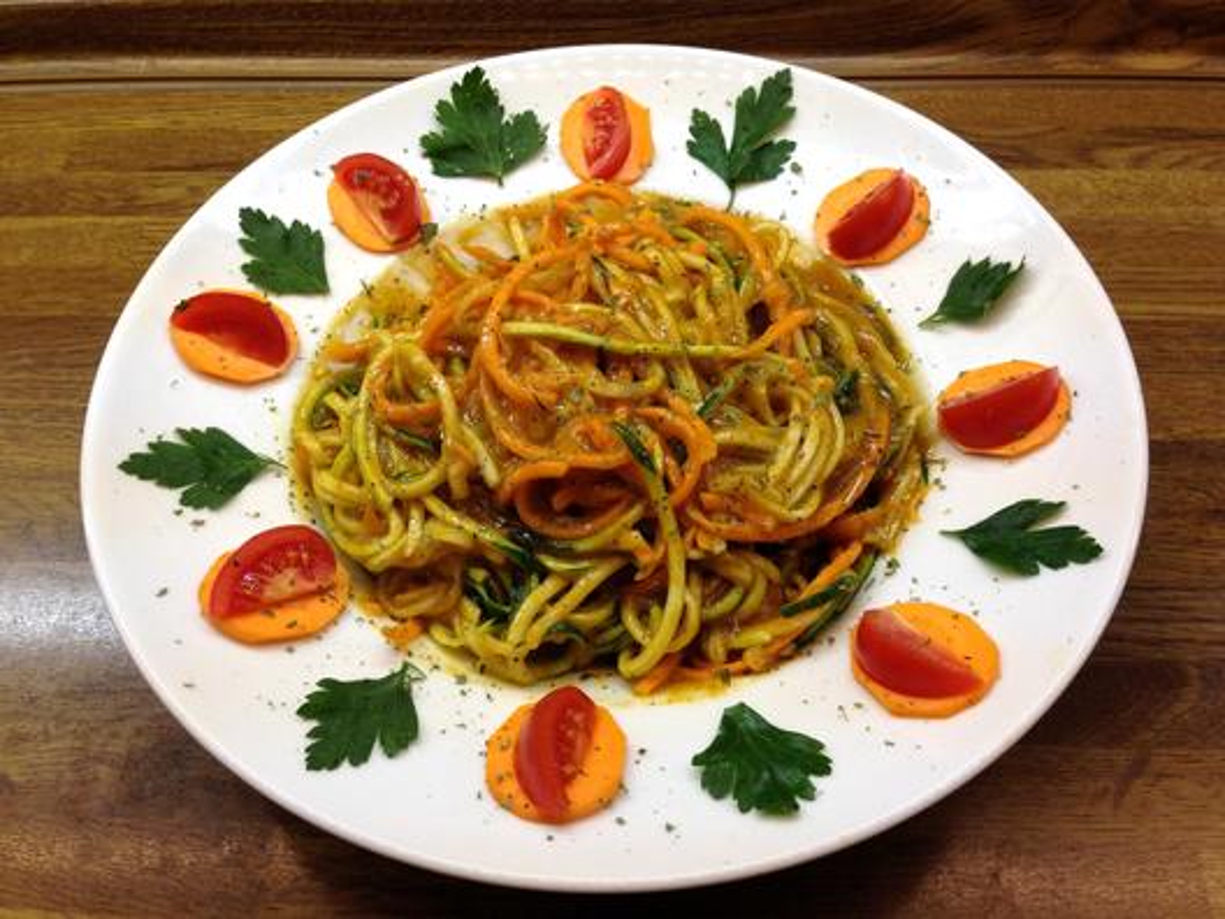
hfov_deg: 55.4
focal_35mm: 33
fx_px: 1168
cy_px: 460
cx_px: 612
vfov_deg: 42.9
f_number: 2.4
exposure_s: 1/40
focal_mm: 4.12
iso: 64
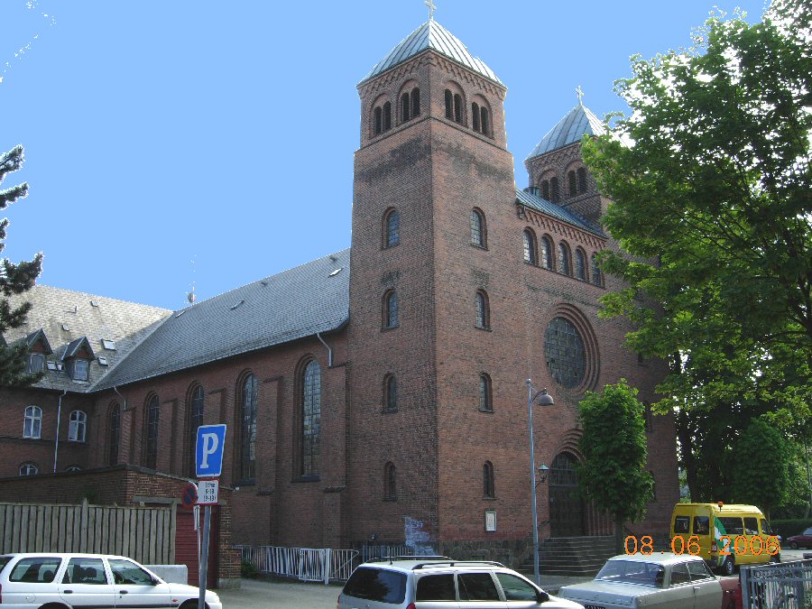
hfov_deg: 51.4
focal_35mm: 36
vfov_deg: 39.7
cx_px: 406
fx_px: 844
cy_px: 304
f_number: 4.3
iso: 50
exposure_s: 1/176
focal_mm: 7.5
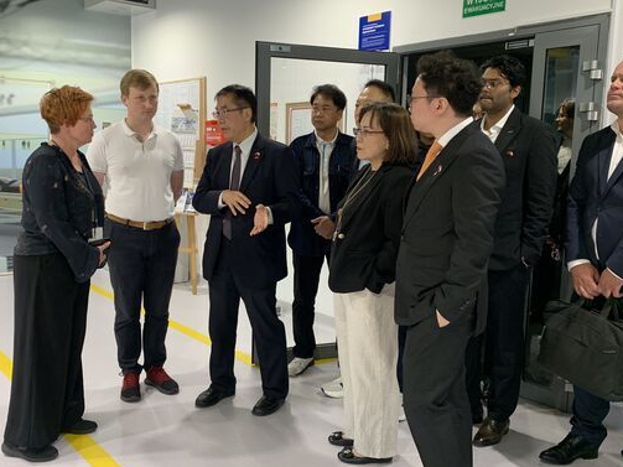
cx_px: 337
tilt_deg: -7.5
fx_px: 558
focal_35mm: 31
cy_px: 277
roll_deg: -1.4
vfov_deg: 45.2
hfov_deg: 58.3
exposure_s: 1/100
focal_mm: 4.25
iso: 100
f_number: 1.8
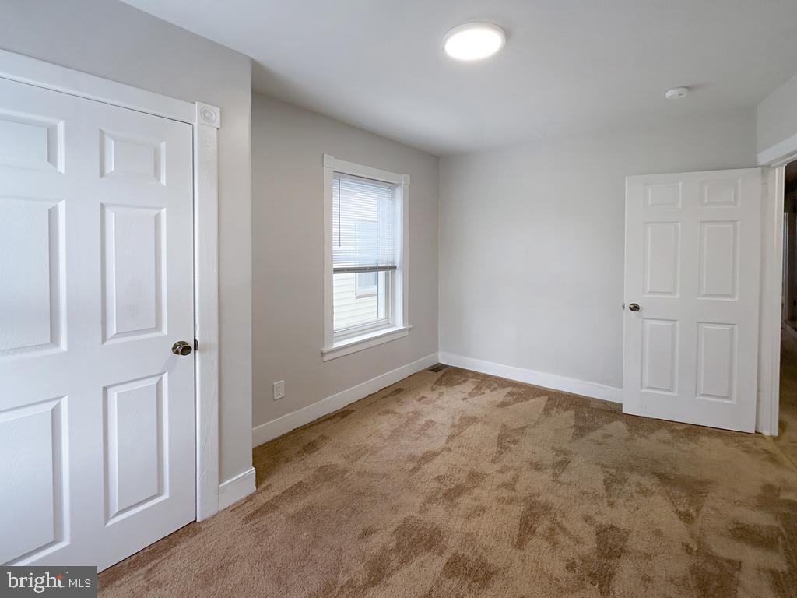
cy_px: 299
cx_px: 398
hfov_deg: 102.1
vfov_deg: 85.7
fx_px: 322
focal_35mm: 14
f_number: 2.2
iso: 200
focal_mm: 2.22
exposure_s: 1/120
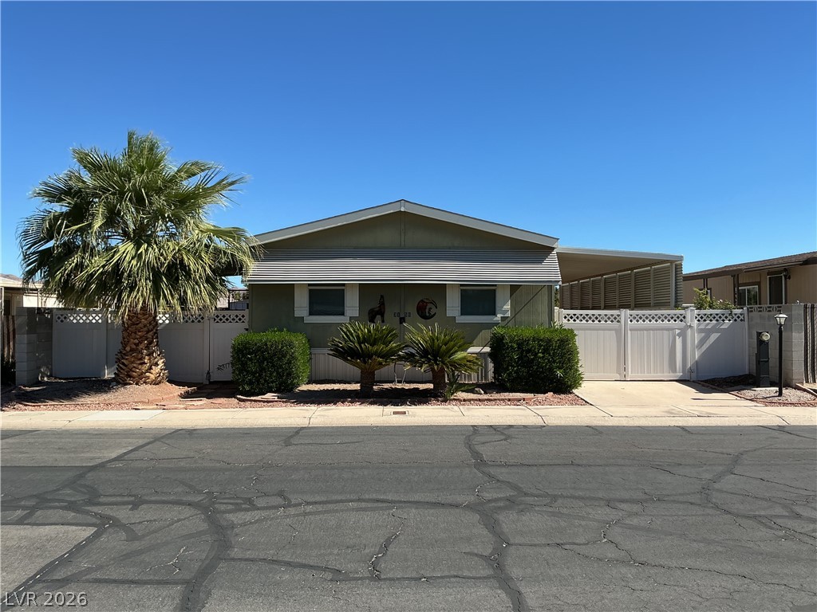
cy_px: 306
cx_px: 408
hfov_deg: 61.7
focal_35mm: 29
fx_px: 684
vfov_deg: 48.2
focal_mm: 3
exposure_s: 1/1912
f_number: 1.8
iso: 25
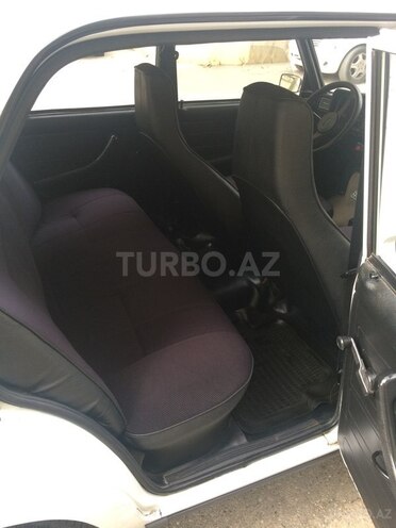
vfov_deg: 61.7
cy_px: 264
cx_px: 198
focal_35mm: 29
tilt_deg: -32.9
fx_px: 442
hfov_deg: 48.2
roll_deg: -3.7
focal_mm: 4.15
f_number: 2.2
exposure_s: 1/33
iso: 100
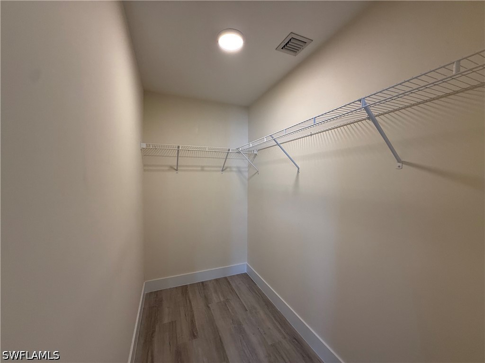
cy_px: 182
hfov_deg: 102.1
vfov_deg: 85.7
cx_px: 242
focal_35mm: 14
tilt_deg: -1.1
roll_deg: -0.1
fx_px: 196
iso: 200
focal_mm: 2.22
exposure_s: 1/120
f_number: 2.2
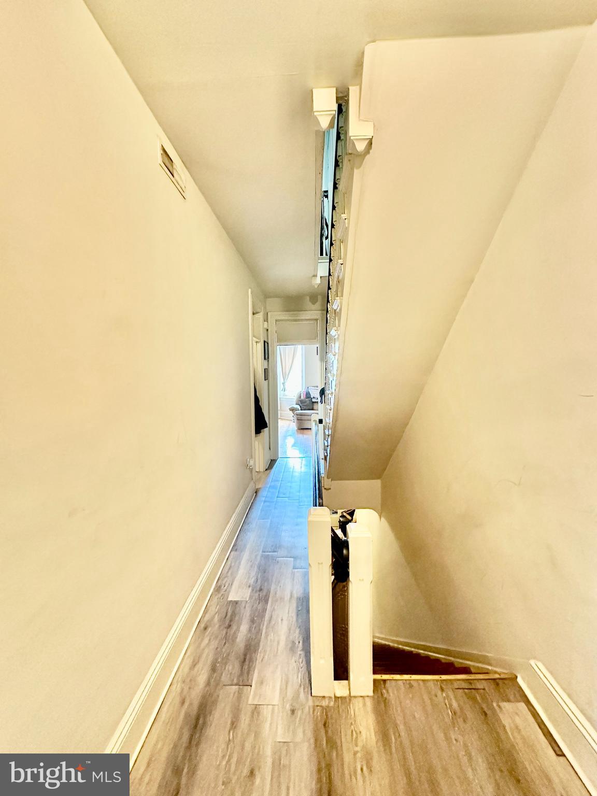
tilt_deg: -4.1
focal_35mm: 14
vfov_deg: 102.1
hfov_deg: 85.7
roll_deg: +0.3
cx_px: 298
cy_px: 398
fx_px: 322
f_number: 2.2
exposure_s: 1/60
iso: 1000
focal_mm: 2.22
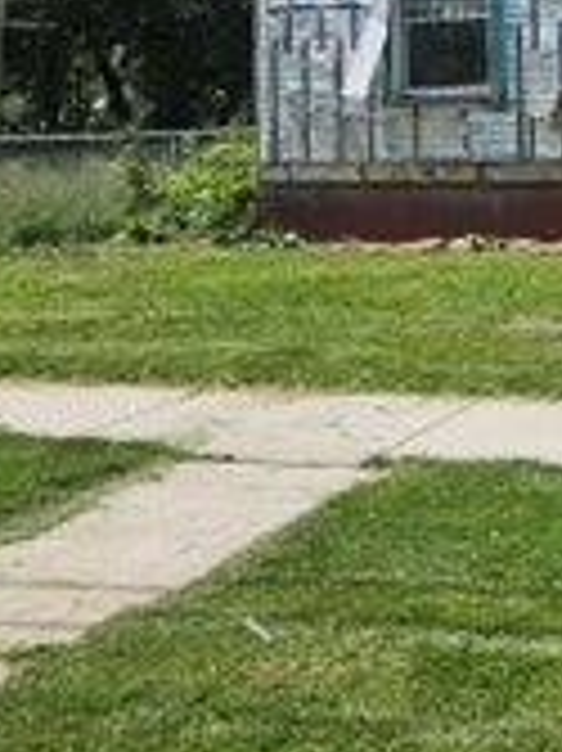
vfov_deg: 27.8
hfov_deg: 20.8
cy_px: 14
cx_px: 661
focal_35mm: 66
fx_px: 1431
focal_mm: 5.4
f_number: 1.8
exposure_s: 1/2105
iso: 25
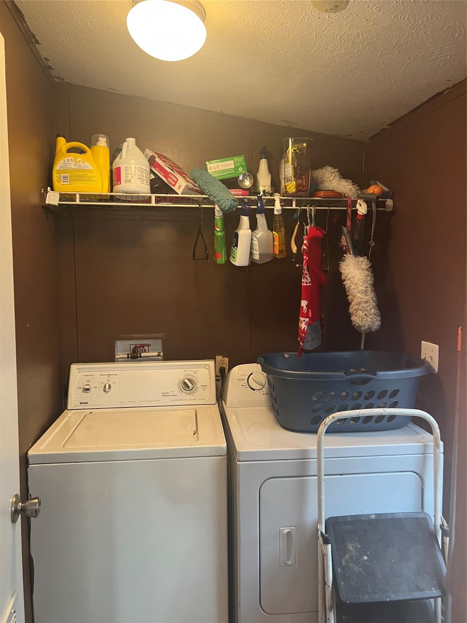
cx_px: 234
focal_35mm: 26
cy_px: 312
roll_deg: +0.7
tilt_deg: -3.5
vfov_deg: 67.3
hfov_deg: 53.1
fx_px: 468
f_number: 1.5
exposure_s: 1/40
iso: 400
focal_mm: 5.7
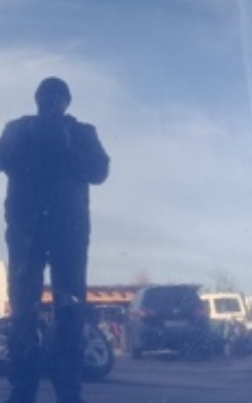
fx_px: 724
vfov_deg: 30.9
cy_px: 150
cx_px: 24
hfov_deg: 19.4
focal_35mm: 66
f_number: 1.88
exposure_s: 1/101
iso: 144
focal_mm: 5.59
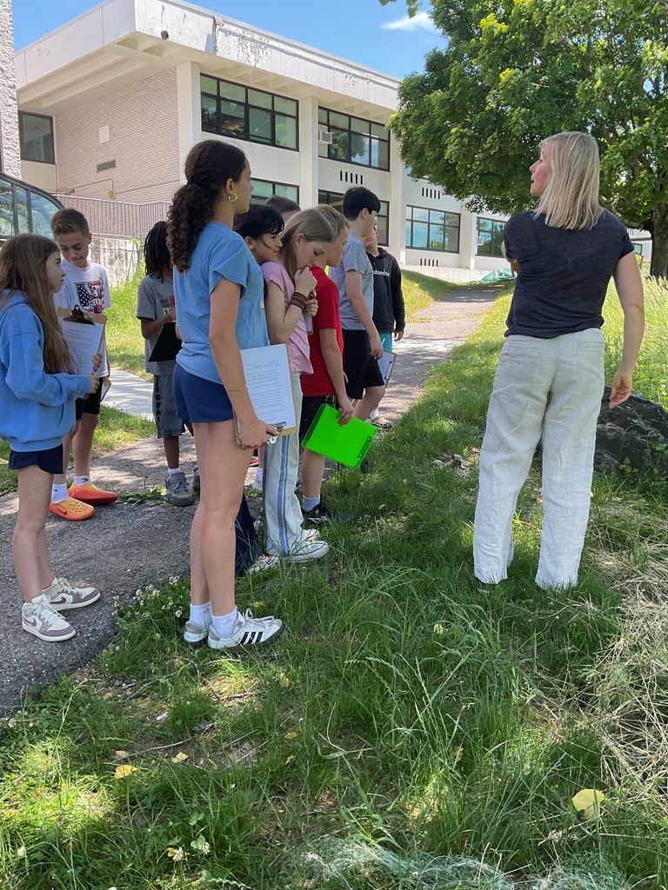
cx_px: 334
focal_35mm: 29
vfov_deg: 61.7
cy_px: 445
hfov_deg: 48.2
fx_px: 746
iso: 16
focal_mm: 3
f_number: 1.8
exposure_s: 1/186
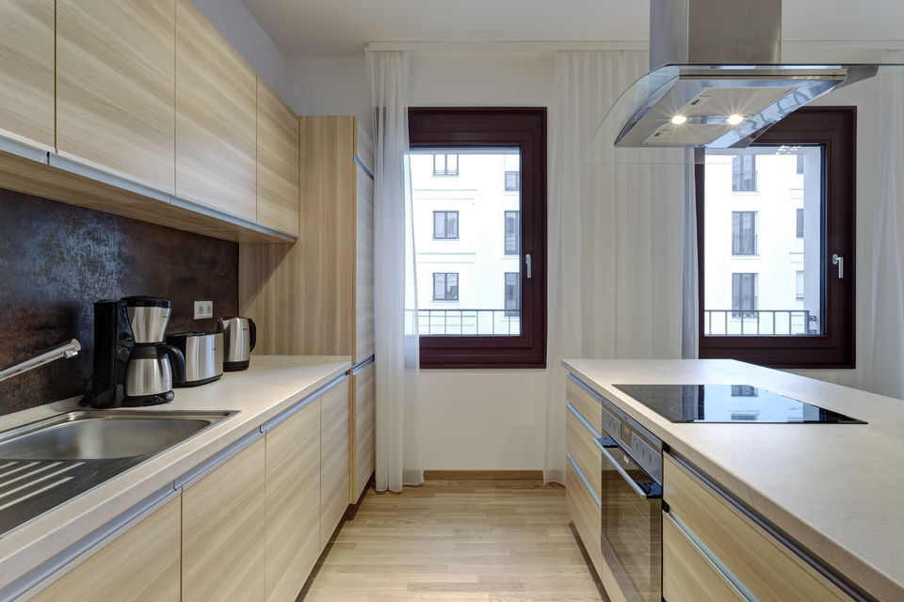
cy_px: 301
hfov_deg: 84.0
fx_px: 502
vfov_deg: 61.9
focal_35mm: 20
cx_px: 452
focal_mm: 20
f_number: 16
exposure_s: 1.6
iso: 160
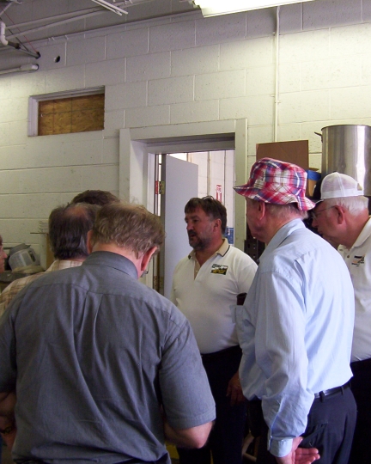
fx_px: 645
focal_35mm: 47
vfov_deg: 39.5
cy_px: 232
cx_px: 199
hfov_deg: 32.1
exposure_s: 1/51.4
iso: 100
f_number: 2.76
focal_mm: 5.54
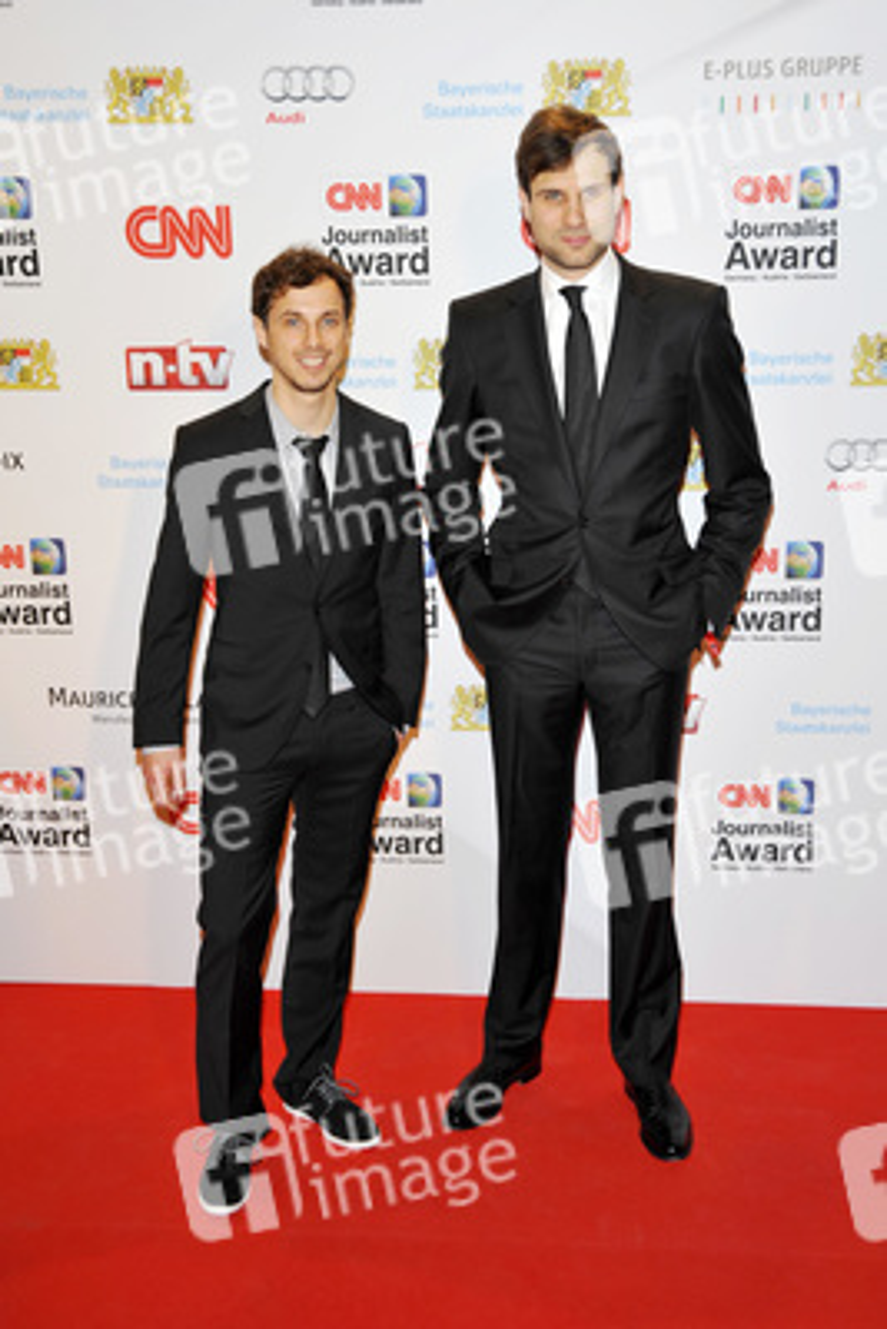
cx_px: 444
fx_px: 1477
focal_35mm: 40
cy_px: 664
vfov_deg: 48.4
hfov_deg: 33.4
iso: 640
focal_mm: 40
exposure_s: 1/250
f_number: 6.3
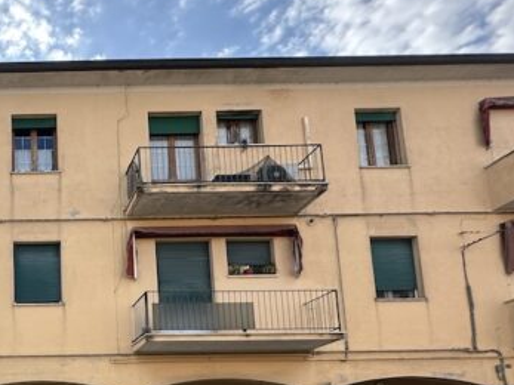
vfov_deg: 38.9
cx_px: -3
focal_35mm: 31
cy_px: 404
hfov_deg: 48.0
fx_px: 460
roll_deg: +1.2
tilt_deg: +6.9
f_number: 2.2
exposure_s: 1/602
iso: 40
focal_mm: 2.22
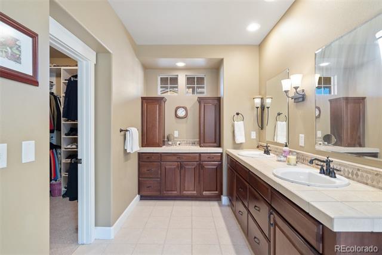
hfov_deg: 96.8
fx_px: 170
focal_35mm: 16
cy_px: 128
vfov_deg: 73.7
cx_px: 191
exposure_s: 1/8
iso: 500
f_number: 6.3
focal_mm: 16
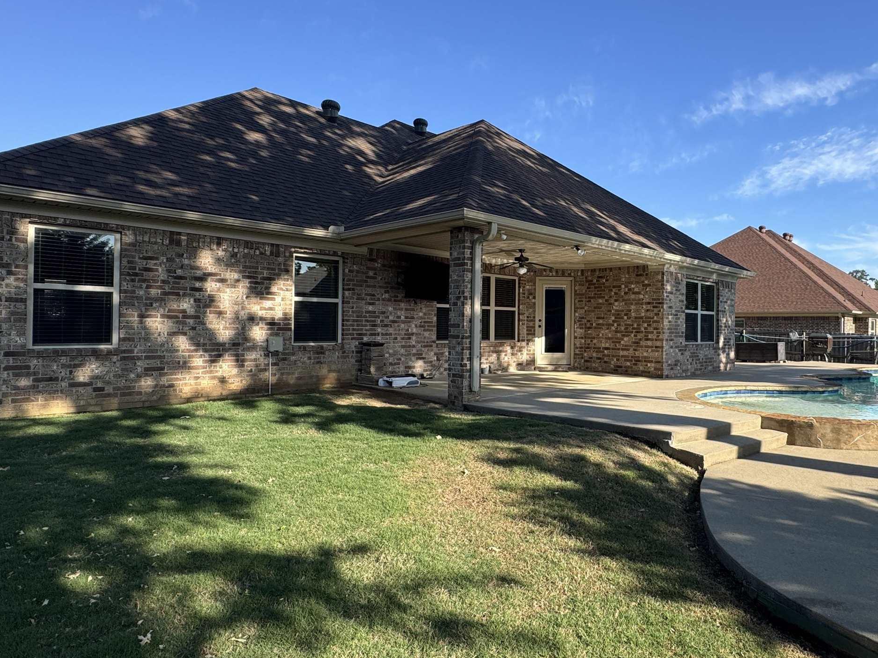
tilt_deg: +0.5
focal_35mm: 23
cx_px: 547
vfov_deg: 58.9
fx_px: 583
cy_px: 321
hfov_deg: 72.7
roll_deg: -0.5
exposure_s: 1/821
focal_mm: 2.22
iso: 50
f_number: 2.2
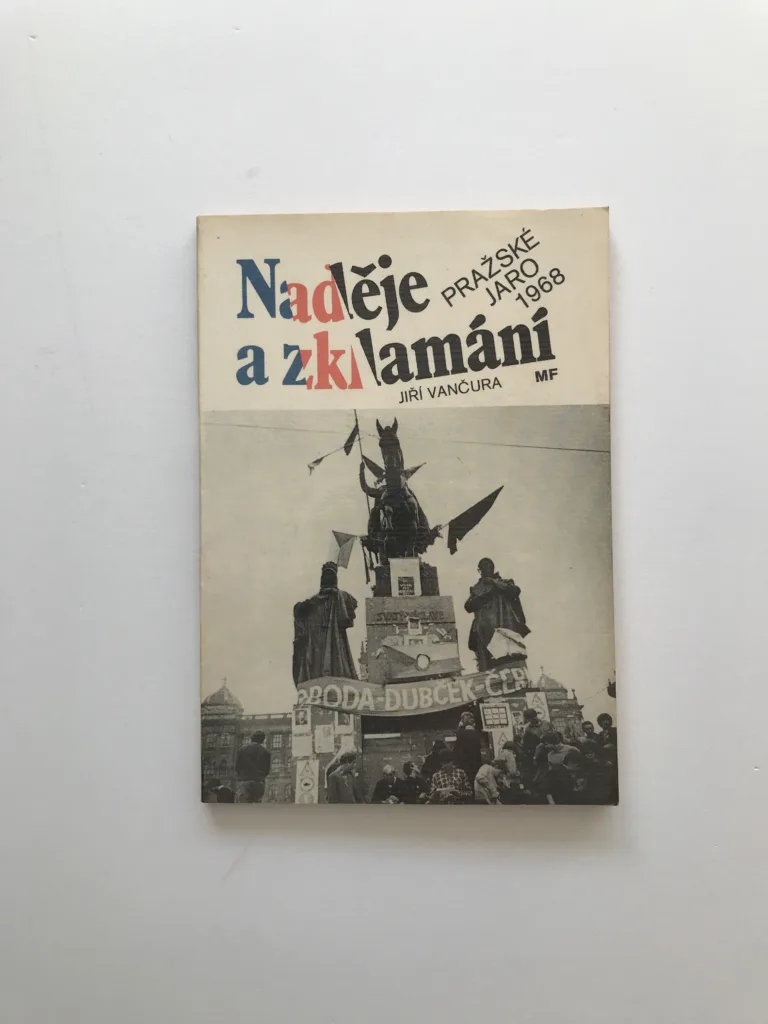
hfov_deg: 49.7
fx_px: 828
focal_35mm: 28
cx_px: 384
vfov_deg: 63.4
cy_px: 512
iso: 20
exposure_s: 1/319
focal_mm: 3.99
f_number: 1.8
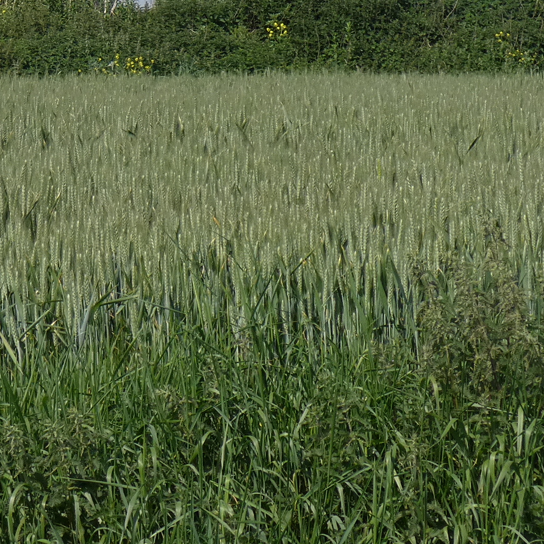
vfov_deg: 10.8
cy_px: 25
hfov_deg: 10.9
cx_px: 89
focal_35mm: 160
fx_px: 2845
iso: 80
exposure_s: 1/800
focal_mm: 9.5
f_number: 3.9
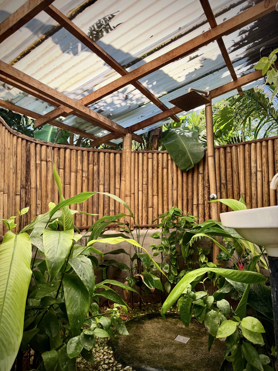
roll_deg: -0.8
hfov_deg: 56.8
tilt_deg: +5.2
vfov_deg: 71.6
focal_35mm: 24
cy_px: 186
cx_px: 139
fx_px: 257
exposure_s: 1/453
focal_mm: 6.76
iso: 100
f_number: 1.78
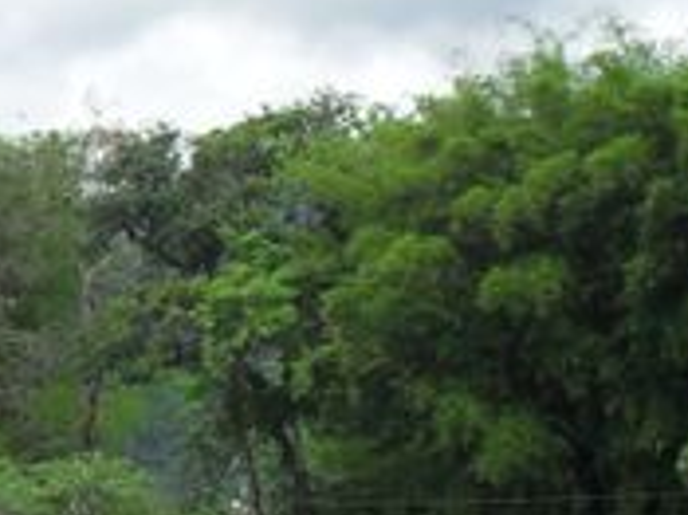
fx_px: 2383
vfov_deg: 12.1
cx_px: 106
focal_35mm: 120
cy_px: 613
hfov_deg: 16.3
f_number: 8.4
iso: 100
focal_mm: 6.3
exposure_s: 1/90
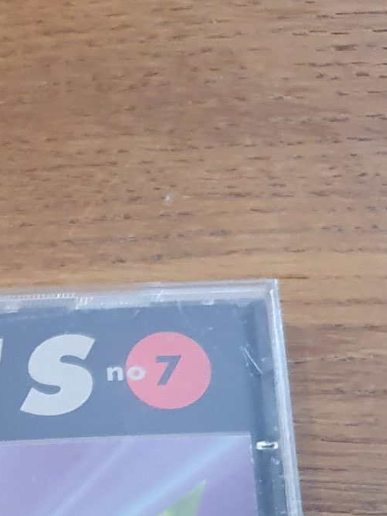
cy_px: 713
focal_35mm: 99
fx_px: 1476
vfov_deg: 18.2
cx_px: -207
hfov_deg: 13.9
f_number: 1.5
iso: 320
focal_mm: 4.32
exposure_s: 1/50
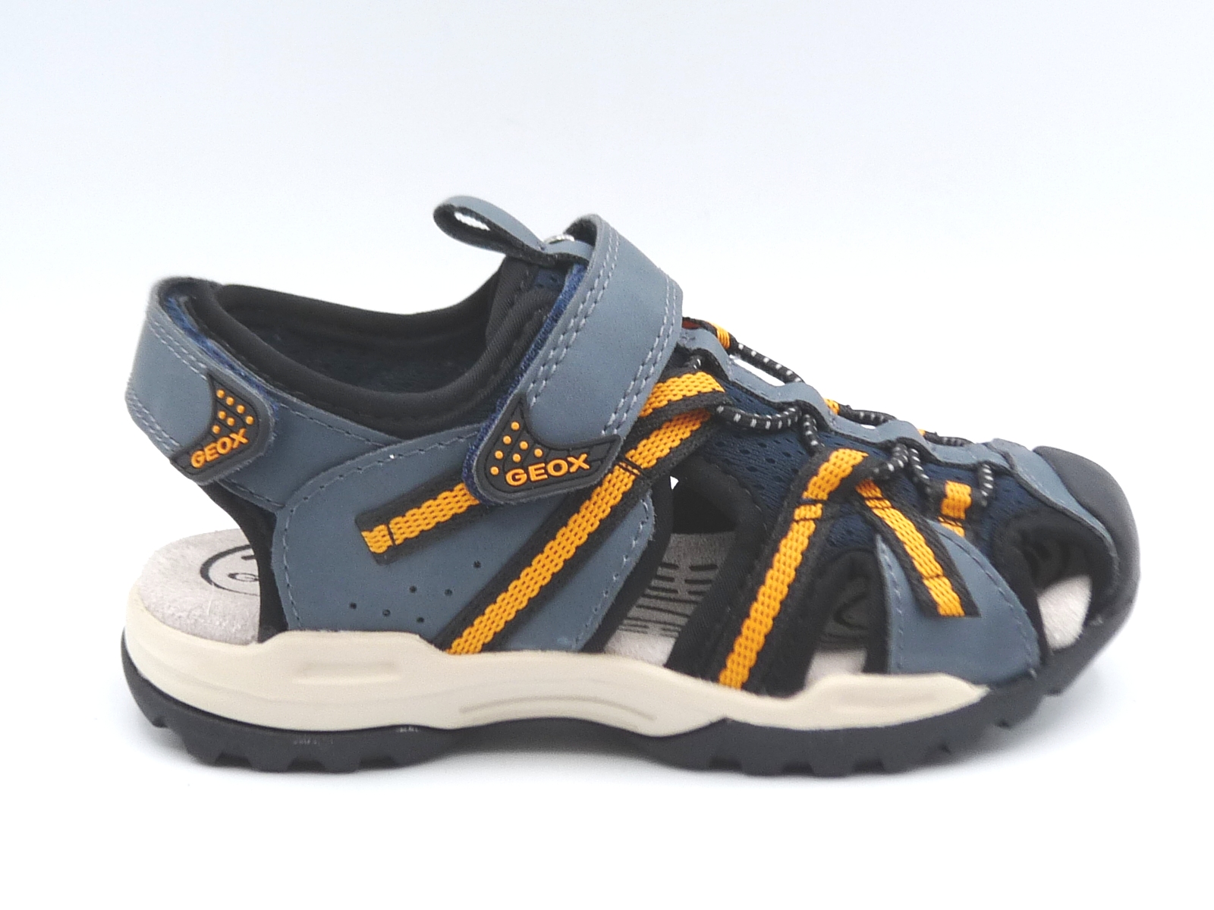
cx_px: 607
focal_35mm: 62
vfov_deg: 23.7
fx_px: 2174
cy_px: 455
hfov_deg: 31.2
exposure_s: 1/200
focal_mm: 6.2
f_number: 4
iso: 100
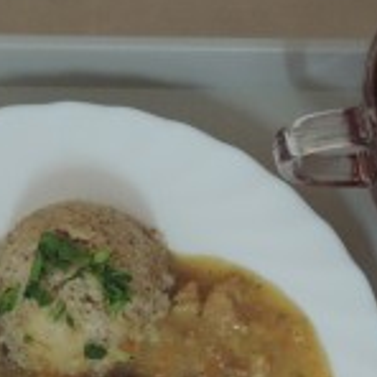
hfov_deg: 19.3
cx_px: 359
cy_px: 488
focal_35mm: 88
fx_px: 1084
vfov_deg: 18.4
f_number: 3
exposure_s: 1/25
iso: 400
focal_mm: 4.3
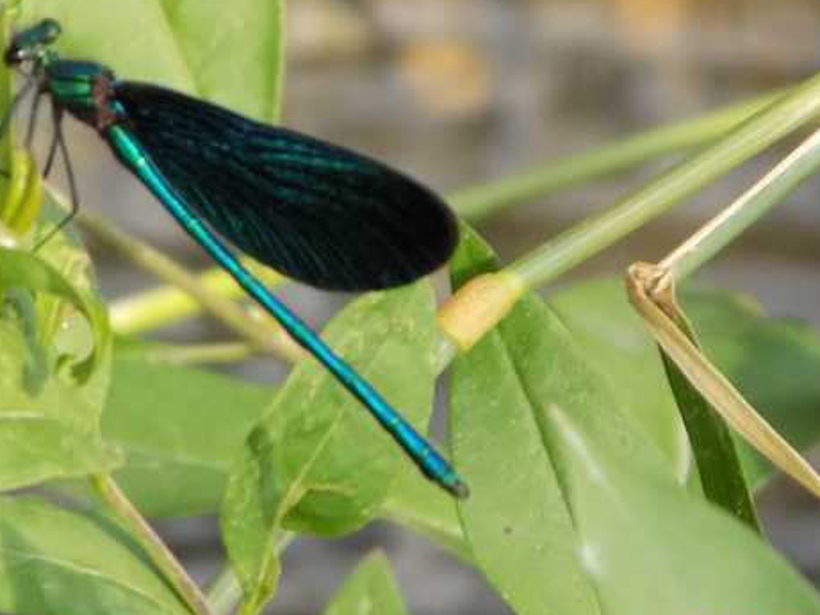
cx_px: 234
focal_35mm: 995
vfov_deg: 1.5
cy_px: 203
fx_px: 23570
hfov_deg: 2.0
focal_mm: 95.4
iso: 200
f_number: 5.9
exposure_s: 1/125
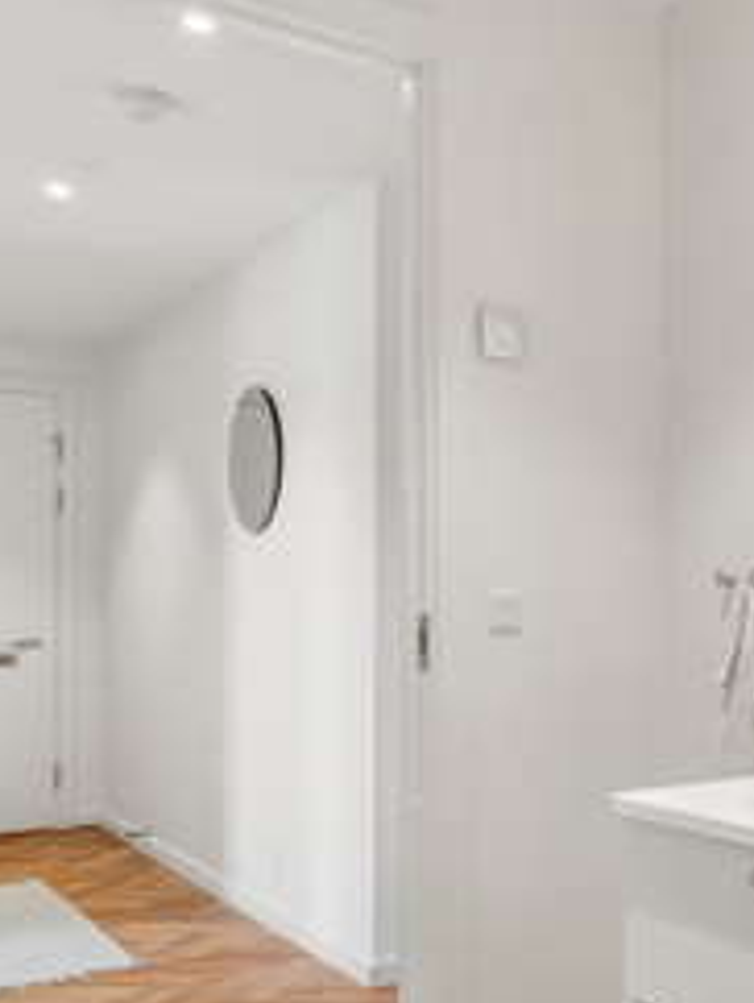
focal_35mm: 40
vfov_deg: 46.7
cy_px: 539
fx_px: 1160
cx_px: 829
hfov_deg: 31.9
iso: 200
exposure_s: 1/15
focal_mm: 16
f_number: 8
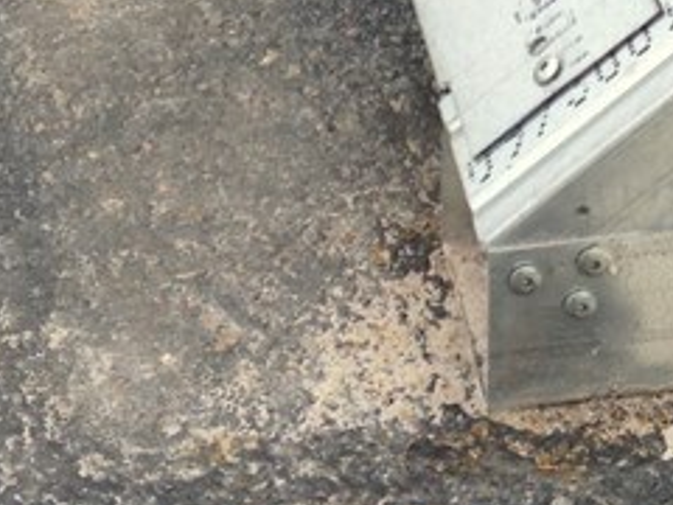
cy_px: -398
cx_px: 516
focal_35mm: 141
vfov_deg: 10.0
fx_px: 2741
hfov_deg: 13.9
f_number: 2.4
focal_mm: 4.12
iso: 50
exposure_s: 1/337
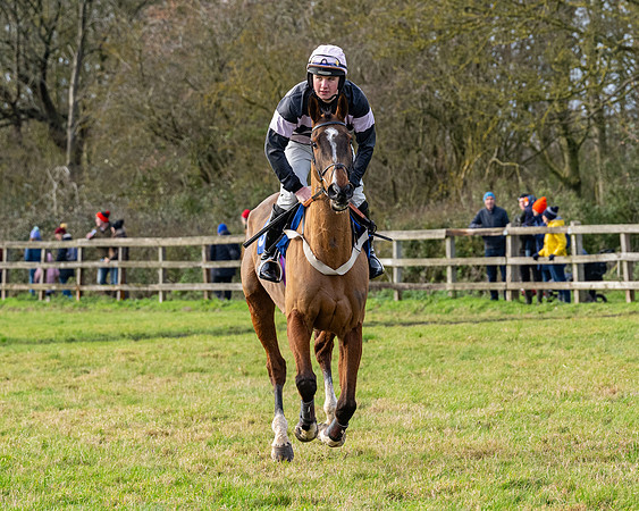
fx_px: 5022
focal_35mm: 266
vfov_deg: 5.8
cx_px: 381
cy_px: 201
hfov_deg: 7.3
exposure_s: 1/800
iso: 800
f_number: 5
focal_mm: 120
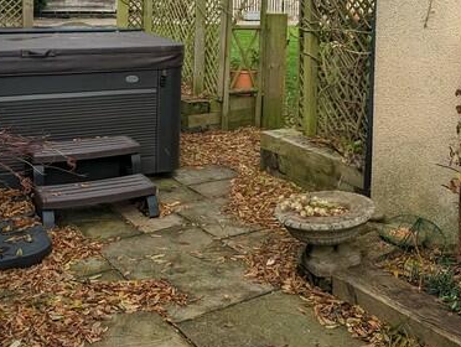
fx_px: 587
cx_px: 240
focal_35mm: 44
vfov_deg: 31.1
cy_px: 19
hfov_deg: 42.9
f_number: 2.2
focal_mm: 2.35
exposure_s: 1/444
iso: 51
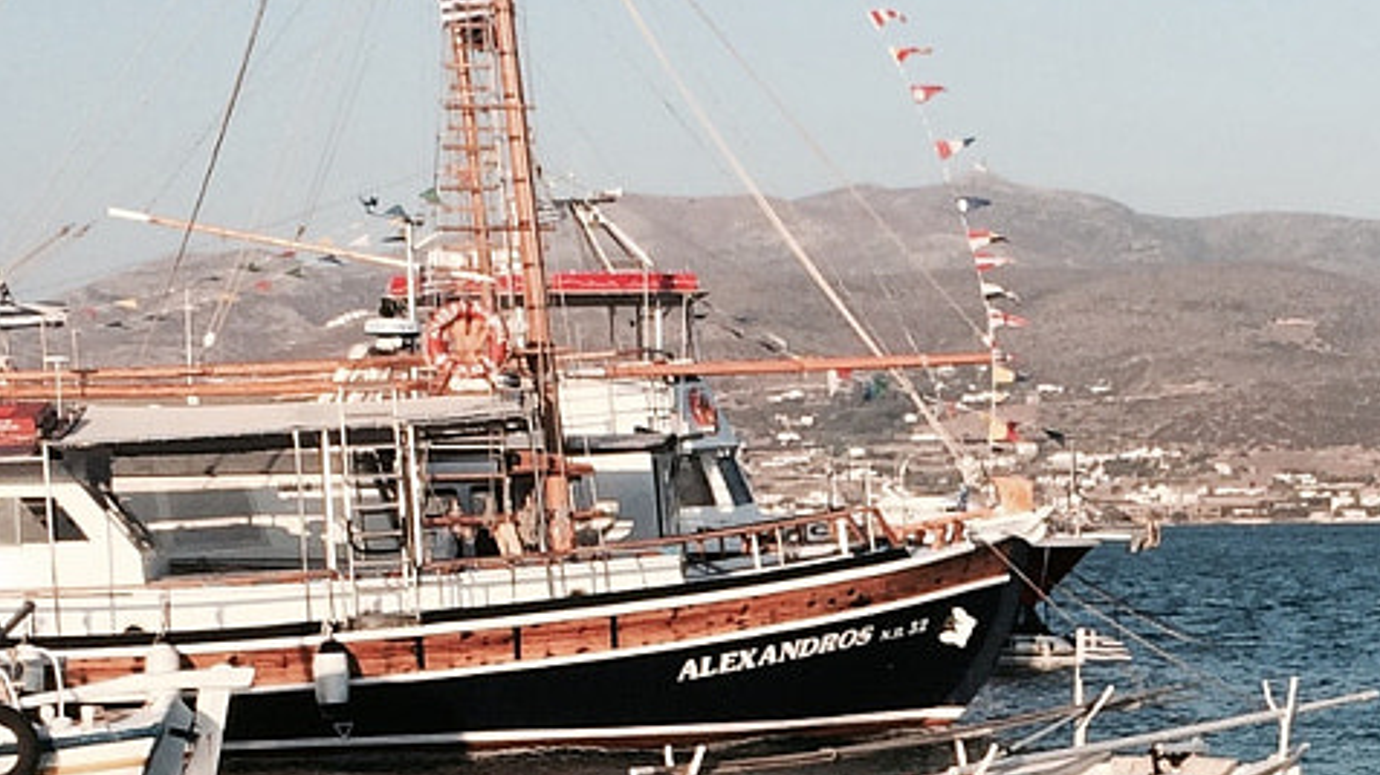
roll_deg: +1.7
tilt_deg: -4.9
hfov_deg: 19.8
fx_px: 3878
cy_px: 798
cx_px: 1221
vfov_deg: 11.3
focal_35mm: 106
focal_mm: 4.15
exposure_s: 1/1414
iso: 32
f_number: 2.2
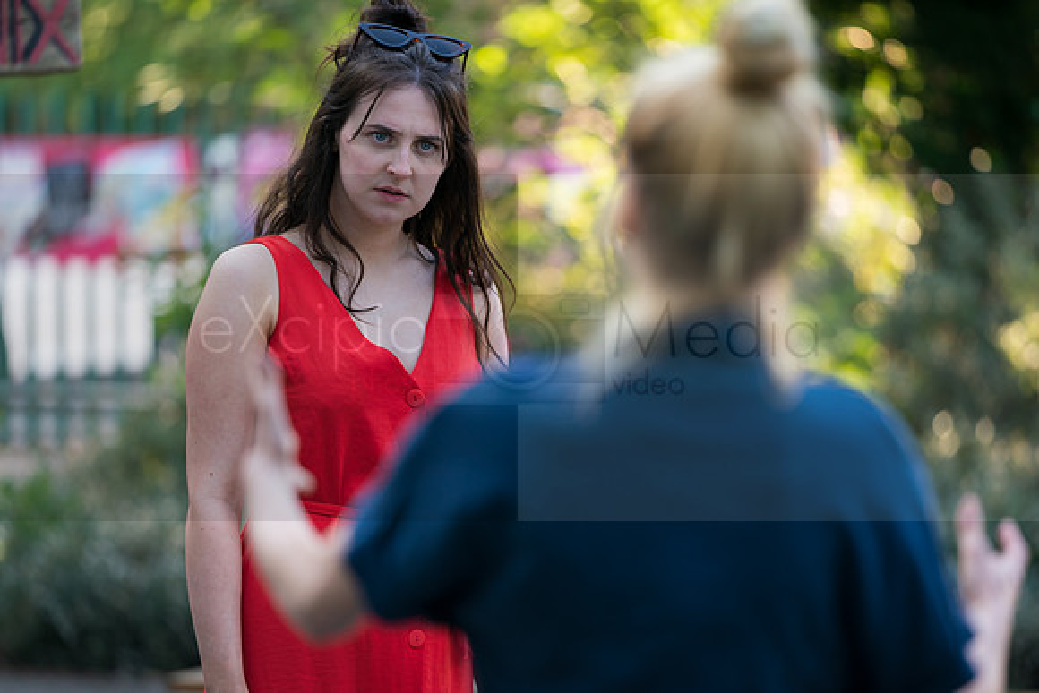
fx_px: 5859
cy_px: 393
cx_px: 556
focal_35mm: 203
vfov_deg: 6.8
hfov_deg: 10.1
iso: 250
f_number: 2.8
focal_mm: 179
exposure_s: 1/200
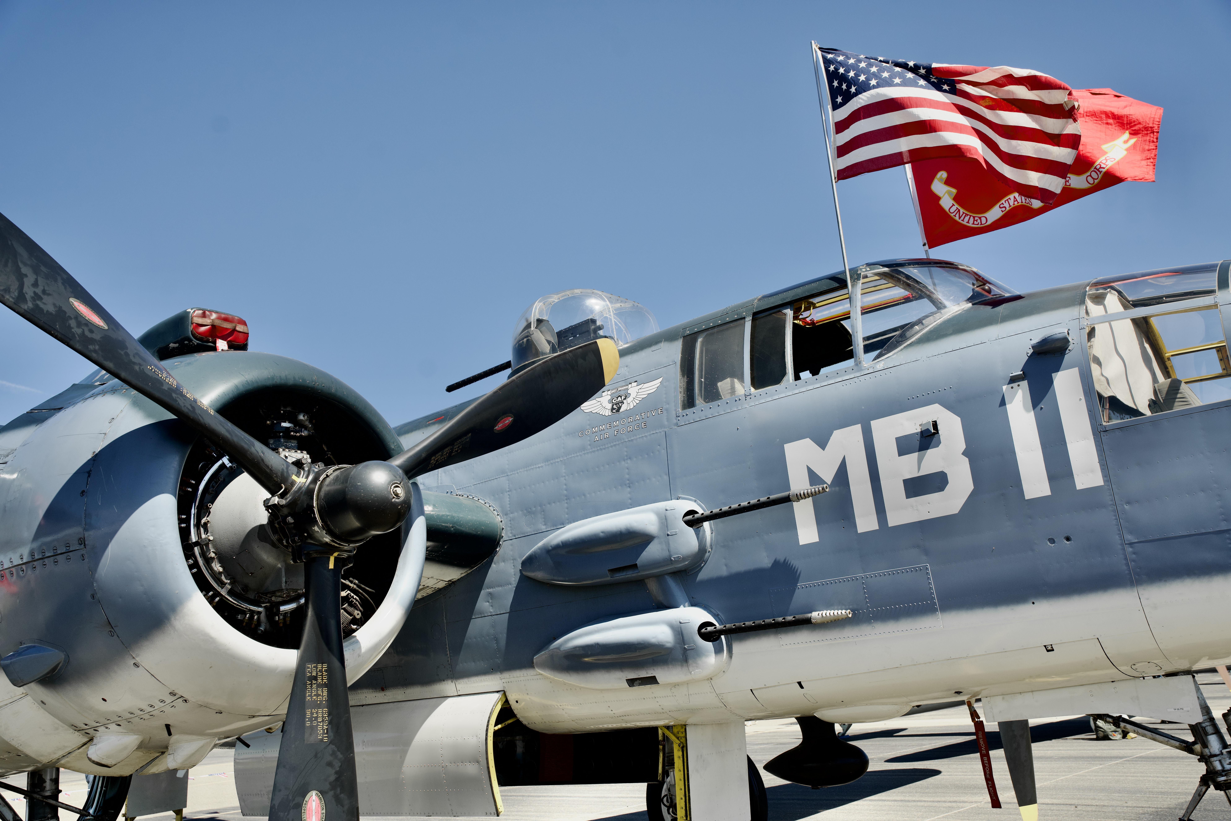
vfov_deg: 41.8
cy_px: 410
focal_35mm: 31
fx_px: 1074
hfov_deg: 59.6
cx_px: 616
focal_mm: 31.4
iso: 200
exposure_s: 1/1250
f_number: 5.6
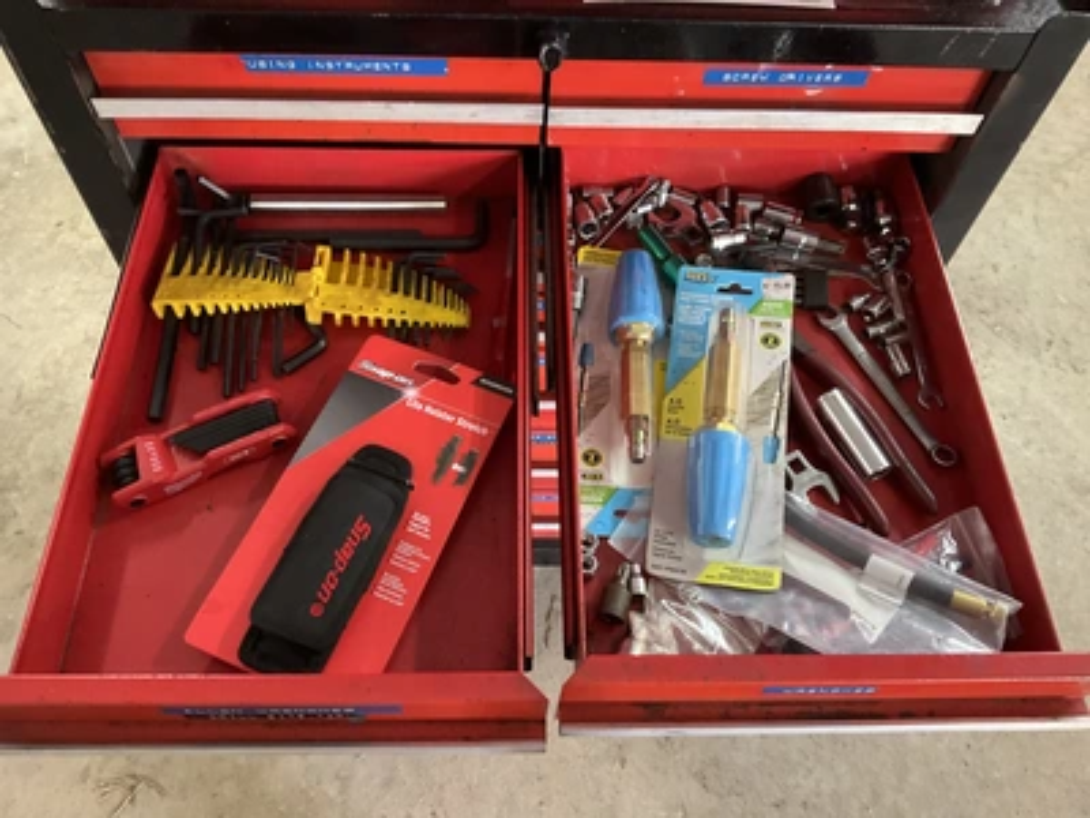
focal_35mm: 29
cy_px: 409
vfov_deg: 48.2
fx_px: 913
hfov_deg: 61.7
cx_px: 545
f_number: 1.8
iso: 250
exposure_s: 1/30
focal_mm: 3
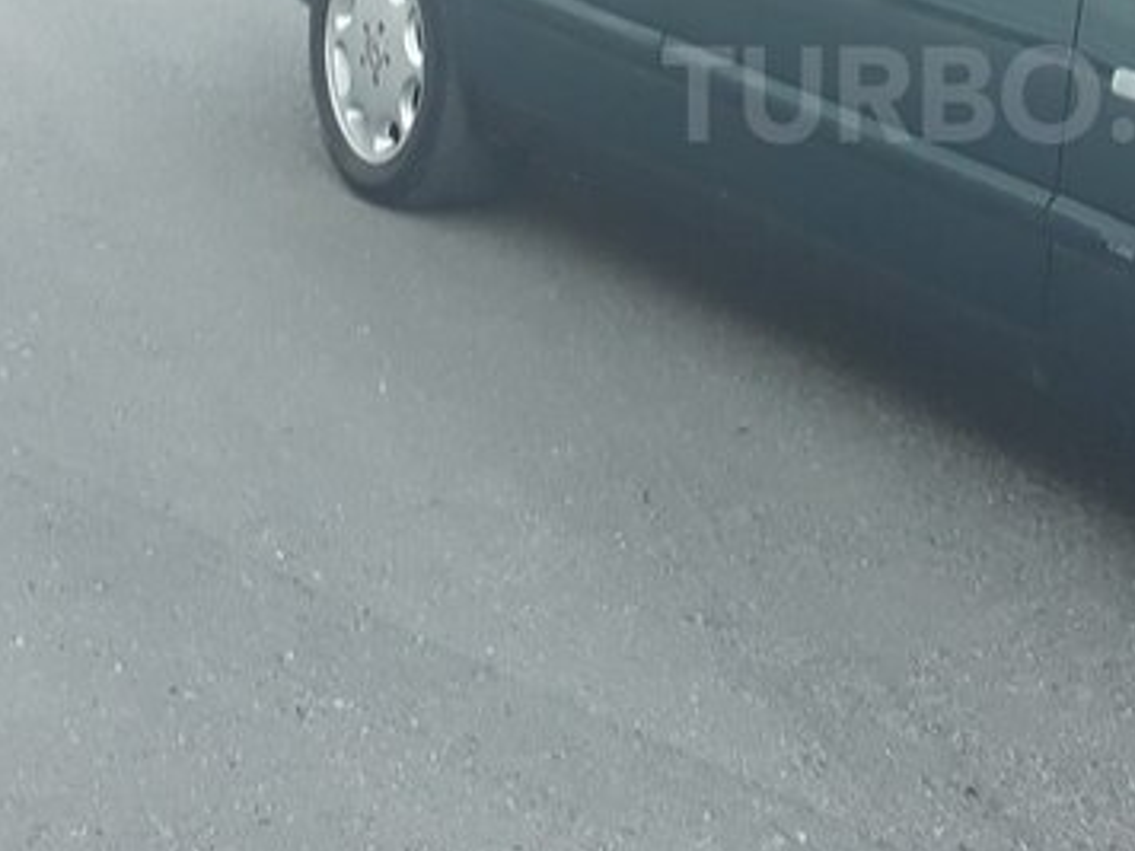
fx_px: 1639
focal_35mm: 50
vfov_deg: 28.1
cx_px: 988
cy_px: 94
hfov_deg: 36.2
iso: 64
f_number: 1.9
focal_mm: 3.6
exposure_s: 1/100
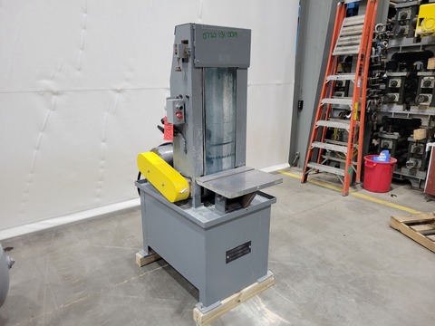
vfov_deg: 53.1
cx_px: 218
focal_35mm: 26
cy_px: 163
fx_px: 327
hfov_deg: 67.3
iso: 250
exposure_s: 1/39
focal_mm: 5.4
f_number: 1.8
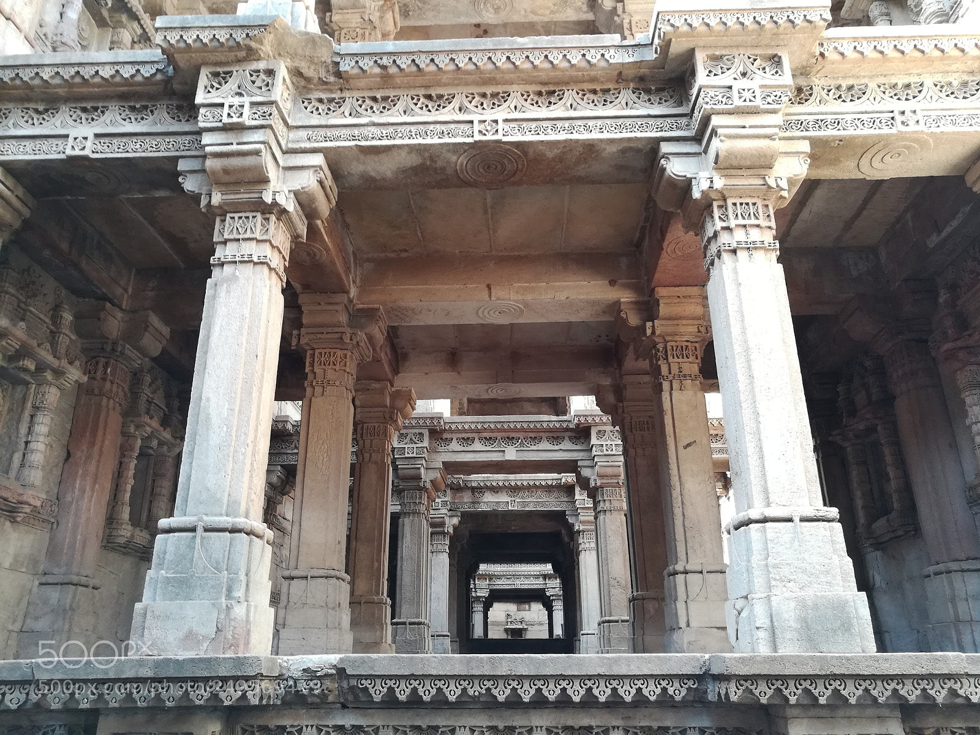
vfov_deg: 53.1
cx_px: 490
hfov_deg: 67.3
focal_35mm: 26
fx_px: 736
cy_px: 368
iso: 100
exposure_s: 1/30
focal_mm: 3.83
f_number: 2.2
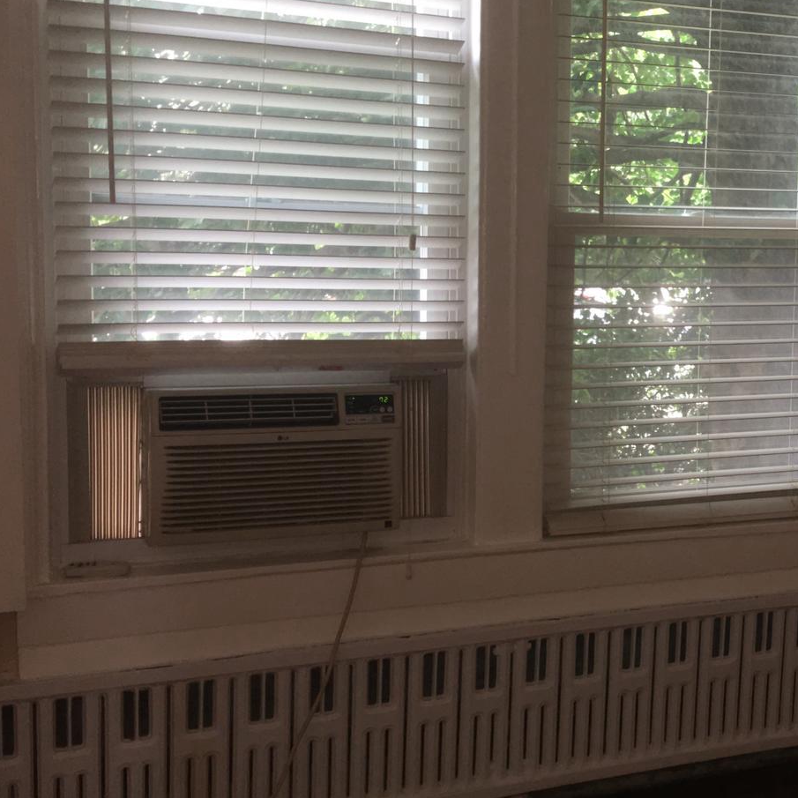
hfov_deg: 28.5
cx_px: 702
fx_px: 1513
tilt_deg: -7.1
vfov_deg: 29.6
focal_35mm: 58
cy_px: 404
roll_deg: -1.7
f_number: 2.2
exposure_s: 1/30
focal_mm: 4.15
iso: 40
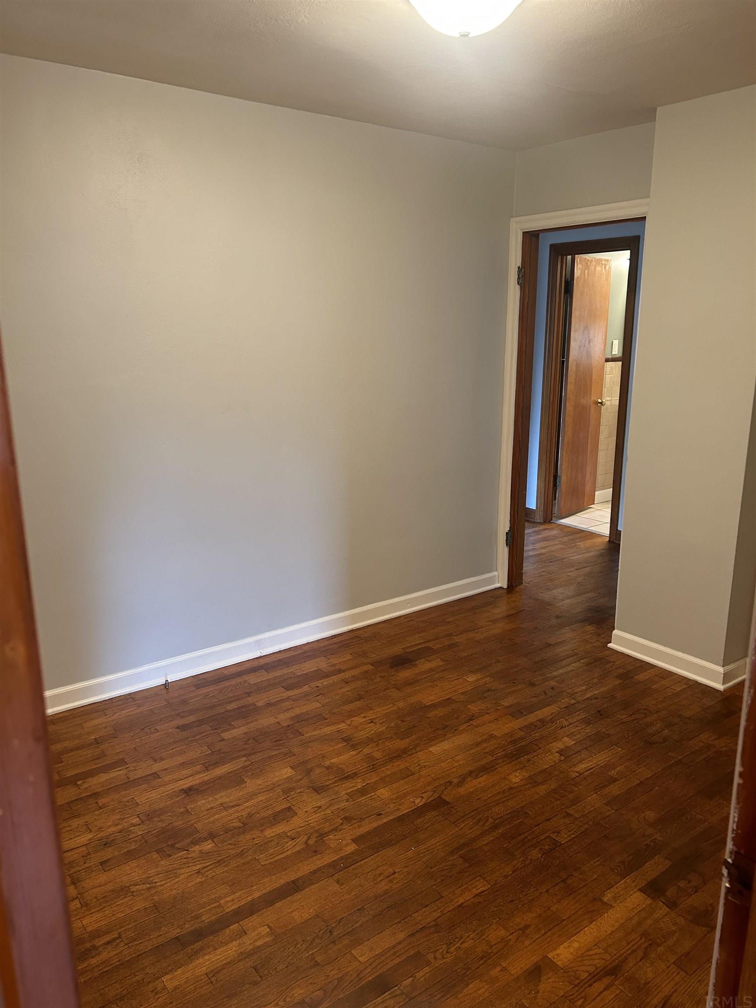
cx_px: 378
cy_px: 504
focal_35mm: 26
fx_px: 757
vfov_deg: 67.3
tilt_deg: -13.8
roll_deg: +0.4
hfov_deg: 53.1
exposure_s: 1/60
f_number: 1.5
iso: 200
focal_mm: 5.7
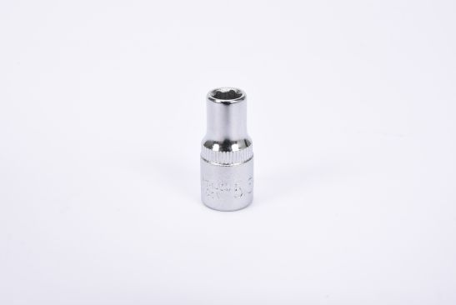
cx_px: 228
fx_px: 951
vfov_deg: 18.2
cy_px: 152
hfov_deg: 27.0
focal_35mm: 75
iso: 250
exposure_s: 1/125
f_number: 16
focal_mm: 50
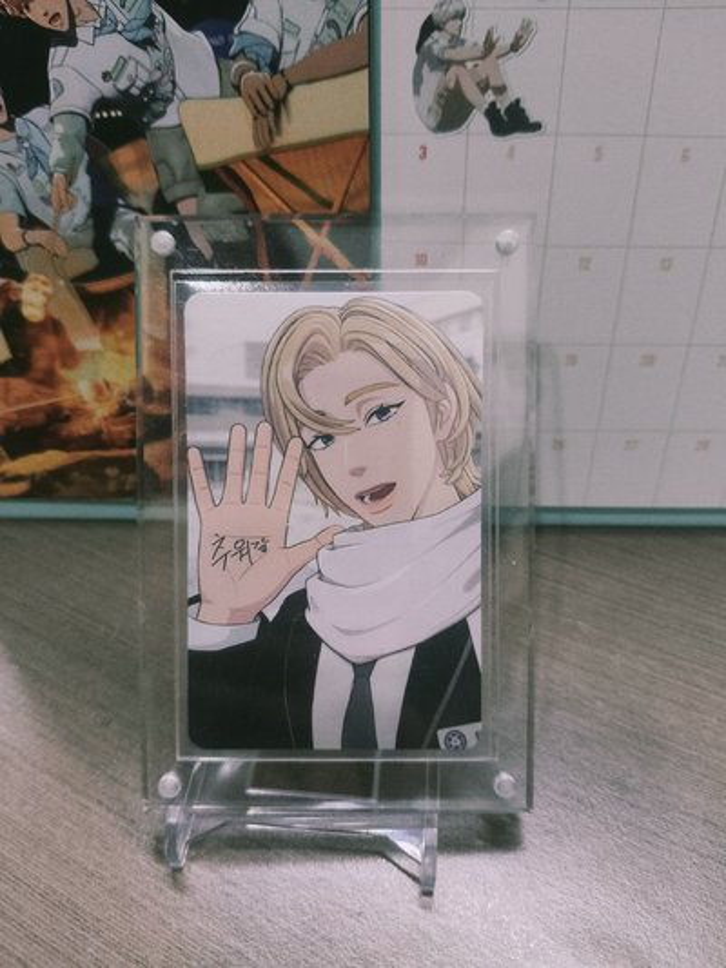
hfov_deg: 53.1
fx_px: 727
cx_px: 363
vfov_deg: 67.3
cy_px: 484
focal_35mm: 26
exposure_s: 1/60.1
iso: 400
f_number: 1.8
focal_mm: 4.84
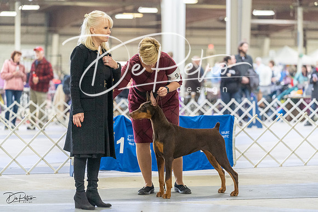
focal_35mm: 143
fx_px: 1263
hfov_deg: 14.3
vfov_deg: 9.6
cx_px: 159
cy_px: 106
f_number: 3.5
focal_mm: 143
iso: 6400
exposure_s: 1/320
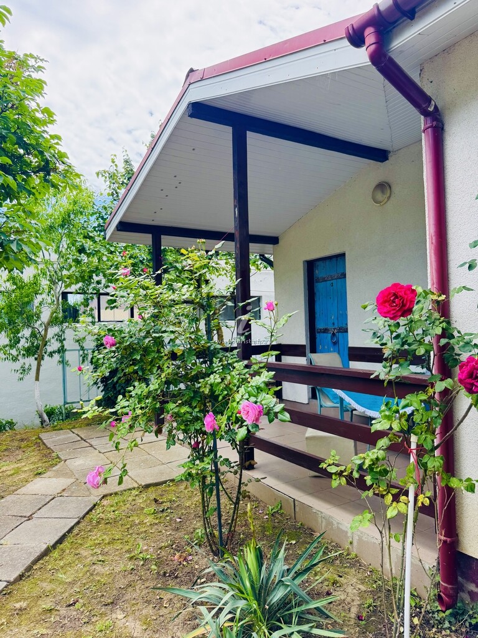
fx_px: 442
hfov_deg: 56.8
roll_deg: +0.1
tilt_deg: +1.5
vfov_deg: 71.6
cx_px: 239
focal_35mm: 24
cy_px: 319
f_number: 1.78
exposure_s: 1/756
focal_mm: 6.76
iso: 80
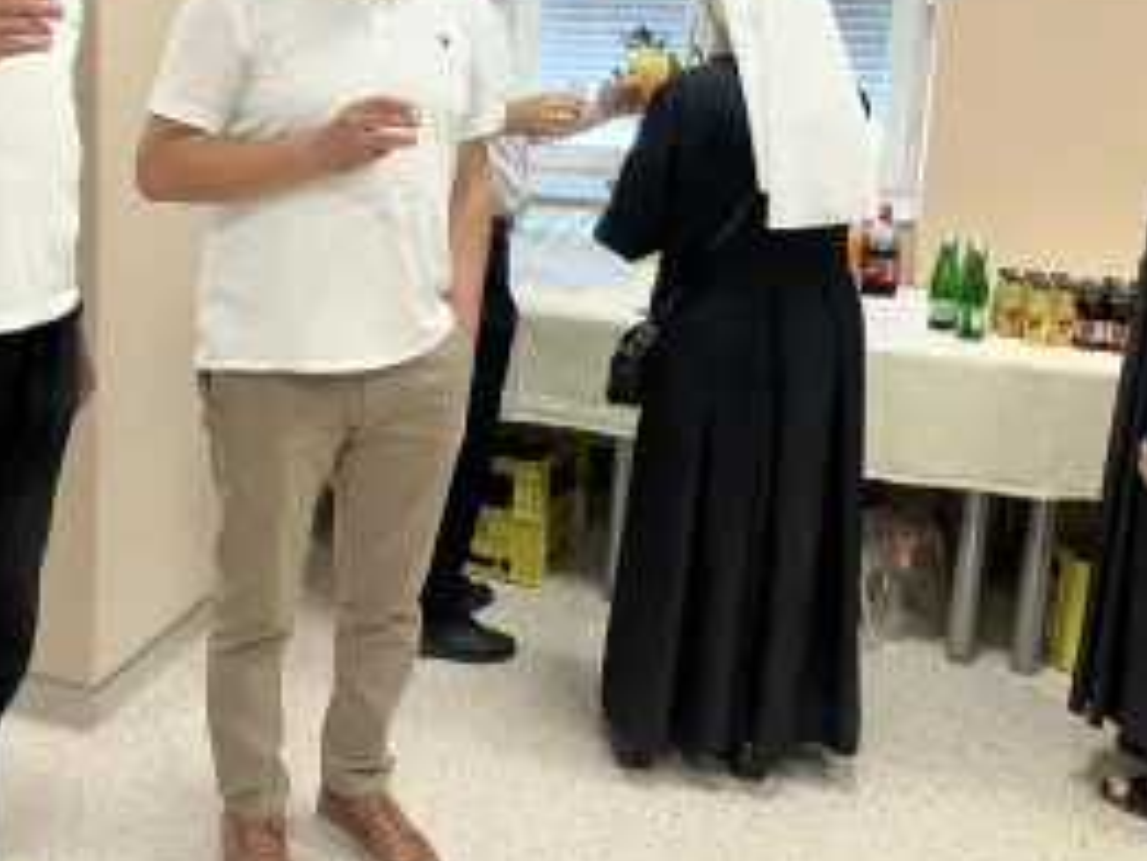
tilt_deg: -9.1
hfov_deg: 41.9
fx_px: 1459
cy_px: 259
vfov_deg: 32.5
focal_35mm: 44
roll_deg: -0.9
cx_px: 316
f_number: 1.8
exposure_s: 1/60
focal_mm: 3.99
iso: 100
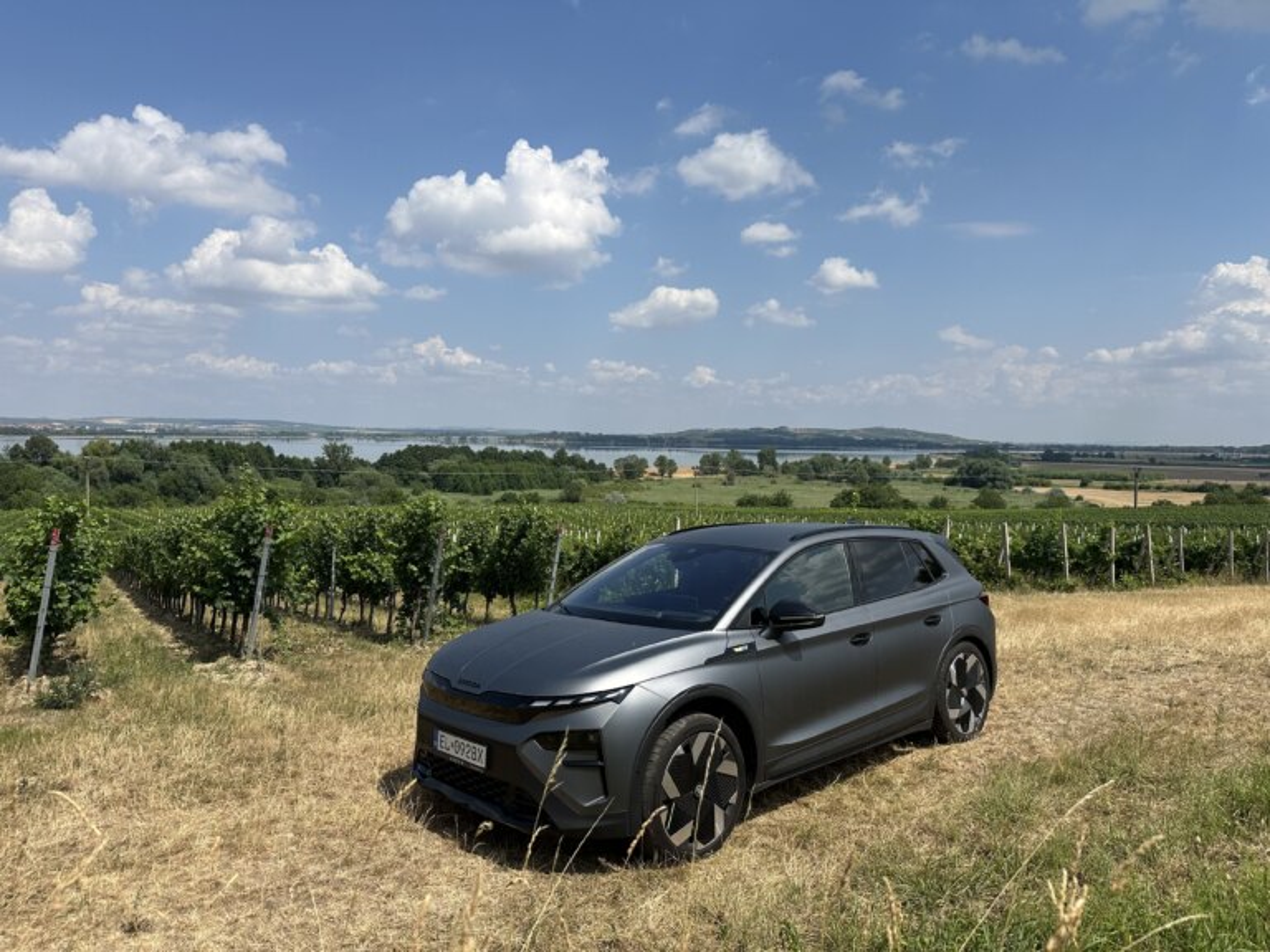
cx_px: 635
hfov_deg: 71.6
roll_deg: -0.9
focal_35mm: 24
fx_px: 881
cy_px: 476
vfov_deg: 56.8
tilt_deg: -3.1
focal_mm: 6.86
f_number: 1.78
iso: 80
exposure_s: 1/6623
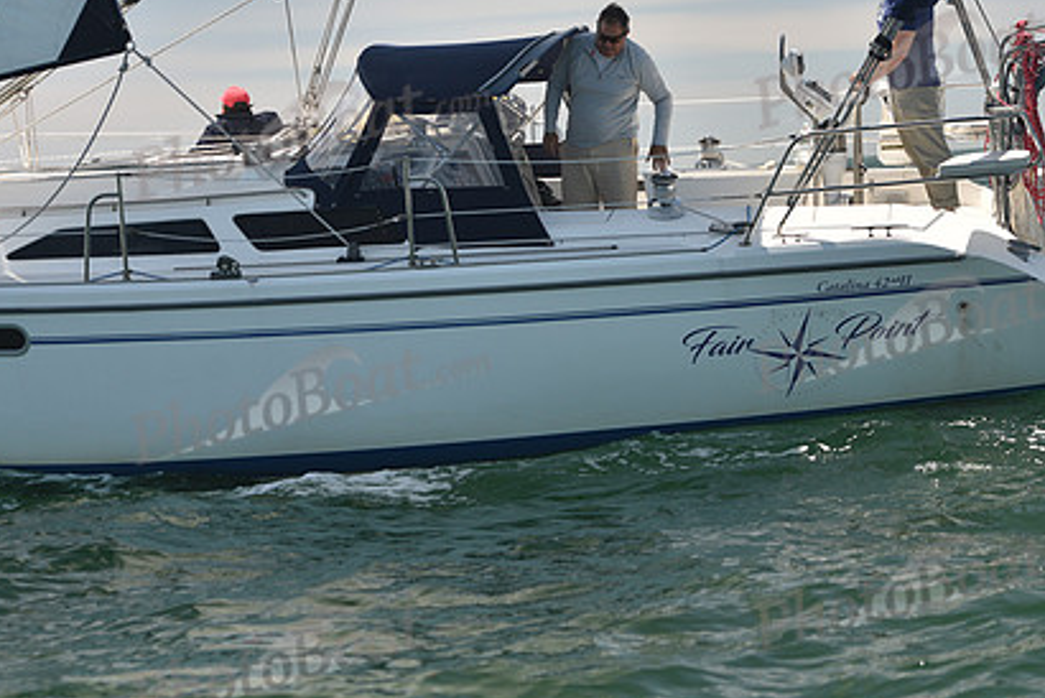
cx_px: 624
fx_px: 2876
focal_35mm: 99
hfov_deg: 20.6
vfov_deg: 13.8
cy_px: 231
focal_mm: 70
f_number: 4
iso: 250
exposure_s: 1/800
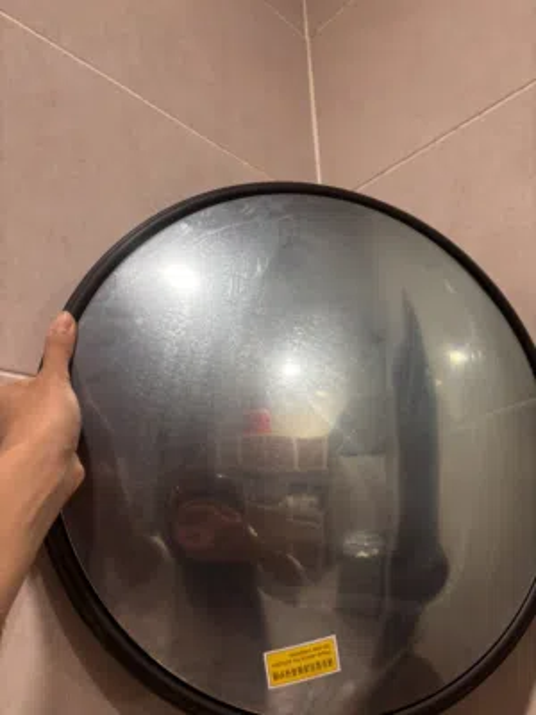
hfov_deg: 53.1
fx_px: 537
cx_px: 268
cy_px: 358
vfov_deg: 67.3
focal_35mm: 26
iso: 125
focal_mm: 5.96
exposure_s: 1/50
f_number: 1.6
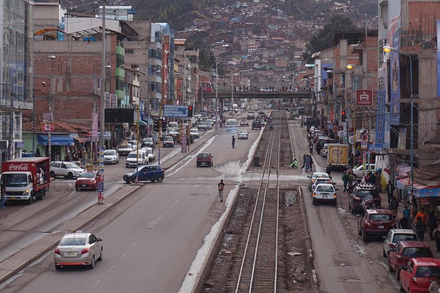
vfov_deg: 14.2
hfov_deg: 21.2
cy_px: 125
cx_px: 249
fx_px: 1173
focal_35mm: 96
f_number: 5.6
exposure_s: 1/160
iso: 100
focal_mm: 50
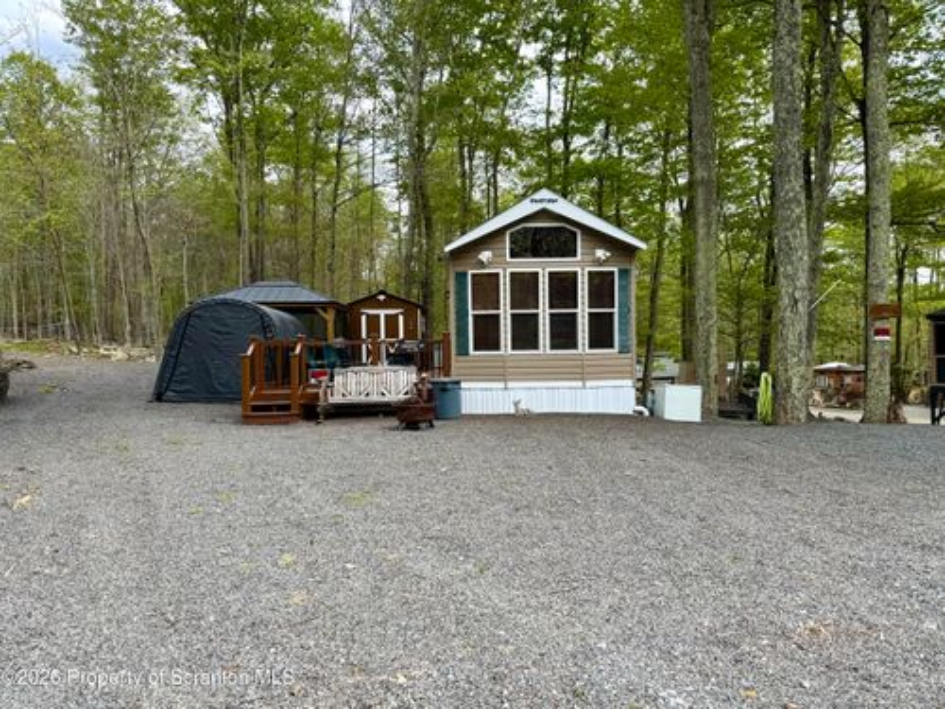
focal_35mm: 24
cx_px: 472
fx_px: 655
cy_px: 354
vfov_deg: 56.8
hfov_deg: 71.6
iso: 80
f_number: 1.78
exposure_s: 1/1653
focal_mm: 6.76
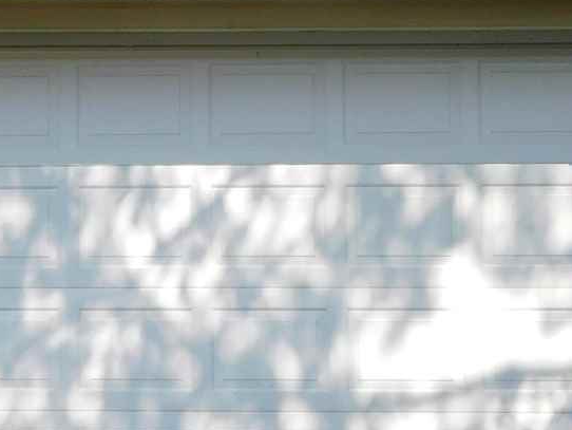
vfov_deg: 10.8
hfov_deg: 14.5
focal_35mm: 136
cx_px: 164
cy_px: -7
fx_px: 2248
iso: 125
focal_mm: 6.3
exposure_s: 1/640
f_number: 3.5
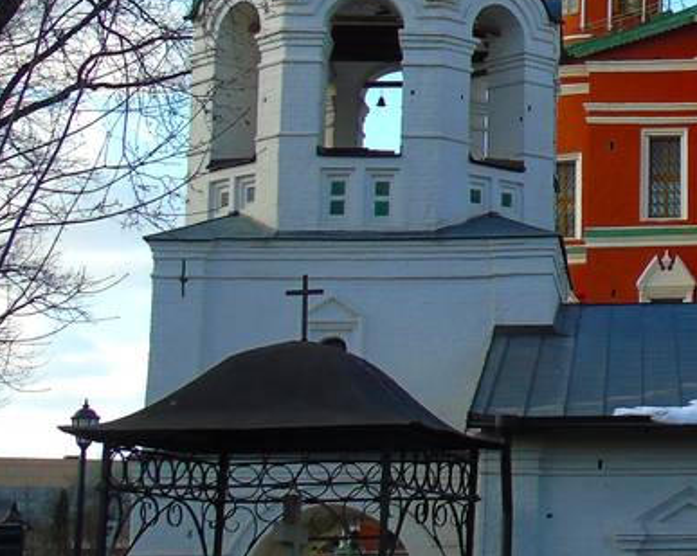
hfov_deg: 17.3
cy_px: 49
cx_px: 956
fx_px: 2123
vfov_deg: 14.8
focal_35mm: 103
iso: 80
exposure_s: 1/320
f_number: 3.8
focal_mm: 6.1
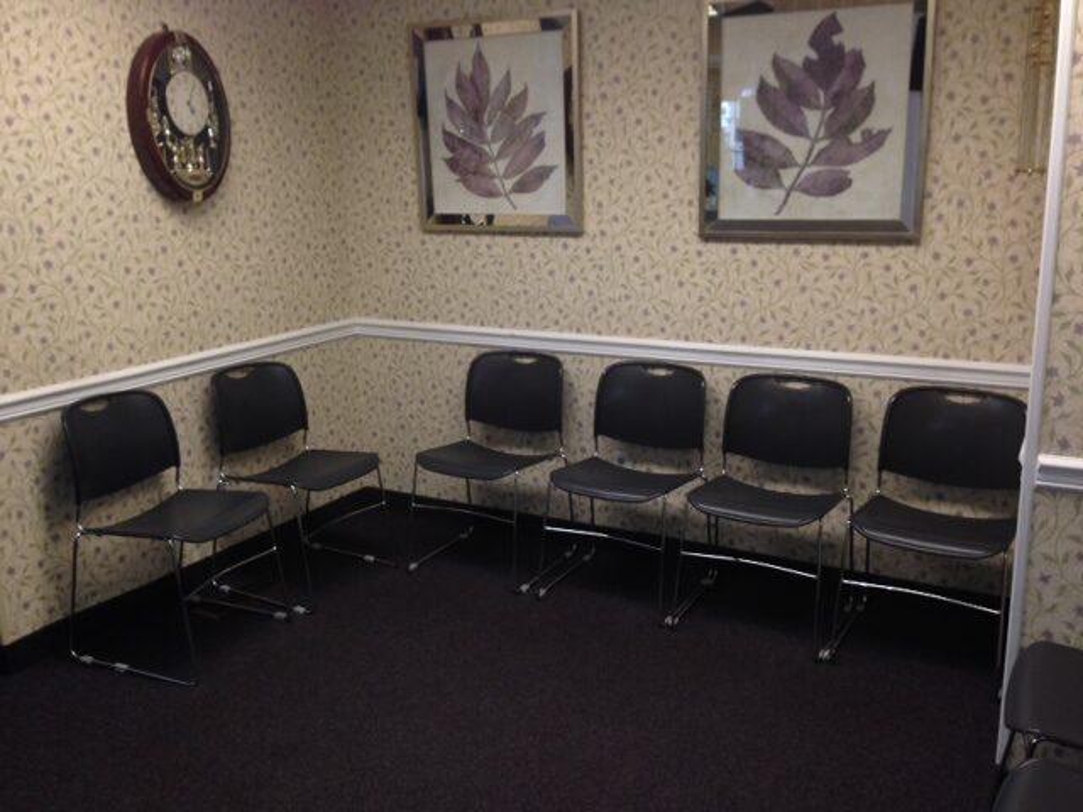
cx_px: 542
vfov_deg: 42.9
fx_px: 1032
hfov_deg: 55.4
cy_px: 406
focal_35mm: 33
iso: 64
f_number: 2.4
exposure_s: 1/20
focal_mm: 4.12
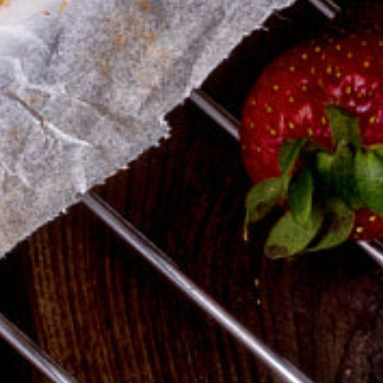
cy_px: 132
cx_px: -818
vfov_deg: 3.8
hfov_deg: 3.7
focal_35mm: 460
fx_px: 5758
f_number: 20
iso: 64
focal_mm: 60
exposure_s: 1/160
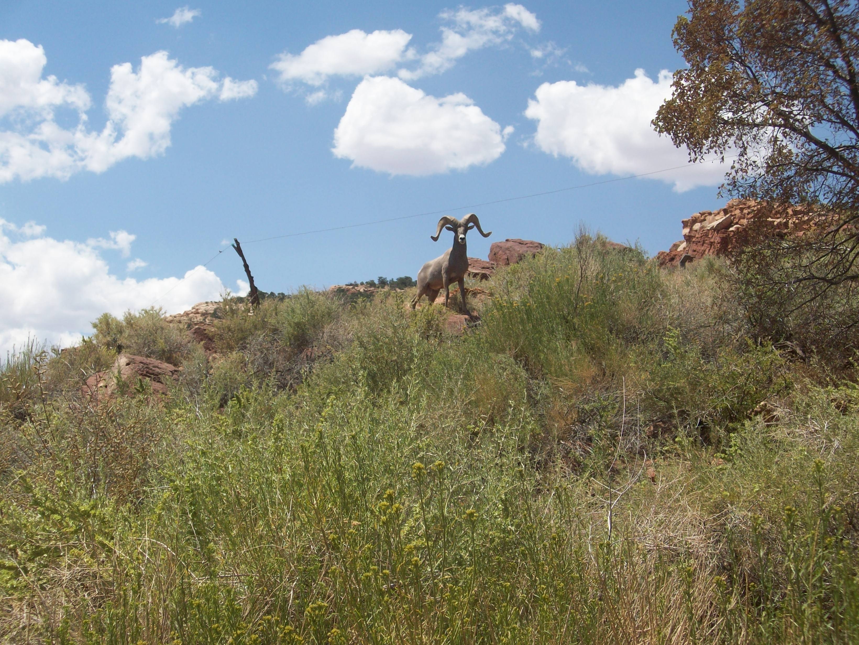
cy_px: 322
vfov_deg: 22.3
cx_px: 430
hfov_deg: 29.4
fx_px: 1638
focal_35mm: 66
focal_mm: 11
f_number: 4.1
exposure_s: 1/706
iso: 64
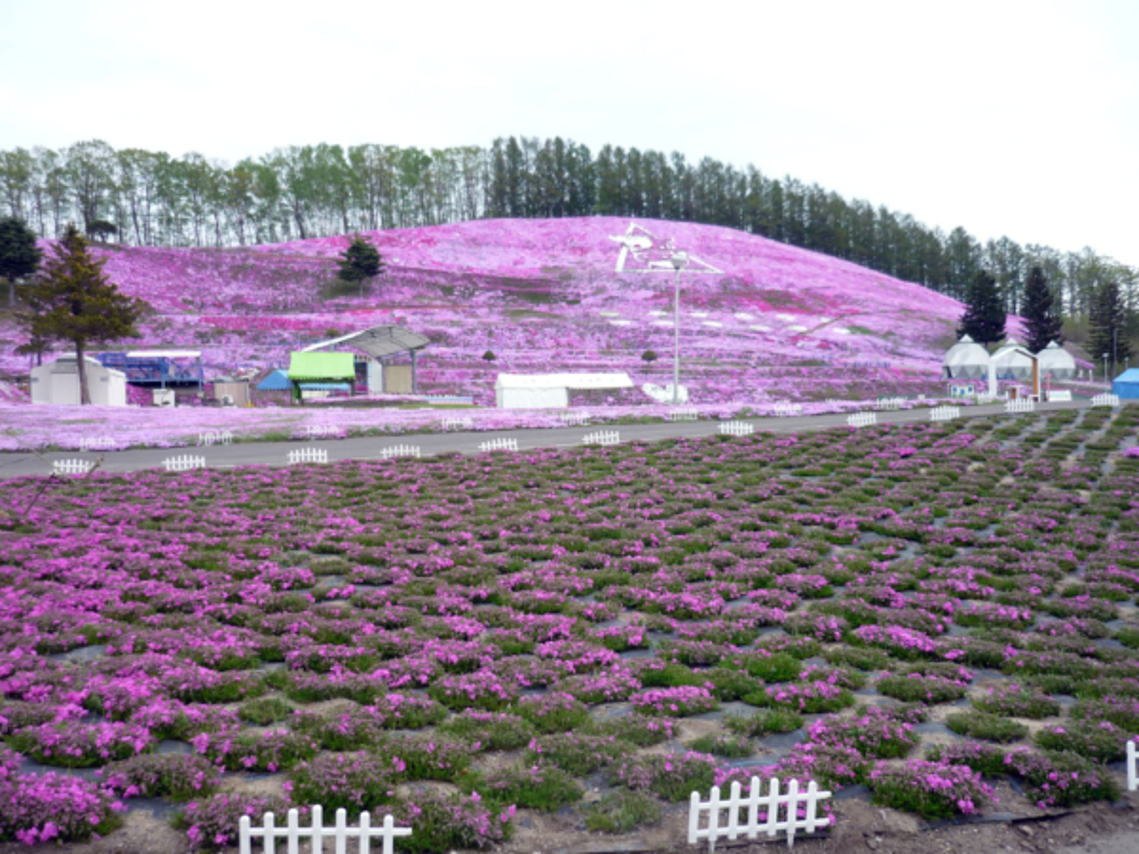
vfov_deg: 42.9
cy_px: 427
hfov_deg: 55.4
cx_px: 570
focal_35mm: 33
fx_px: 1086
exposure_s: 1/200
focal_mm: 5.5
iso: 100
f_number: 2.8
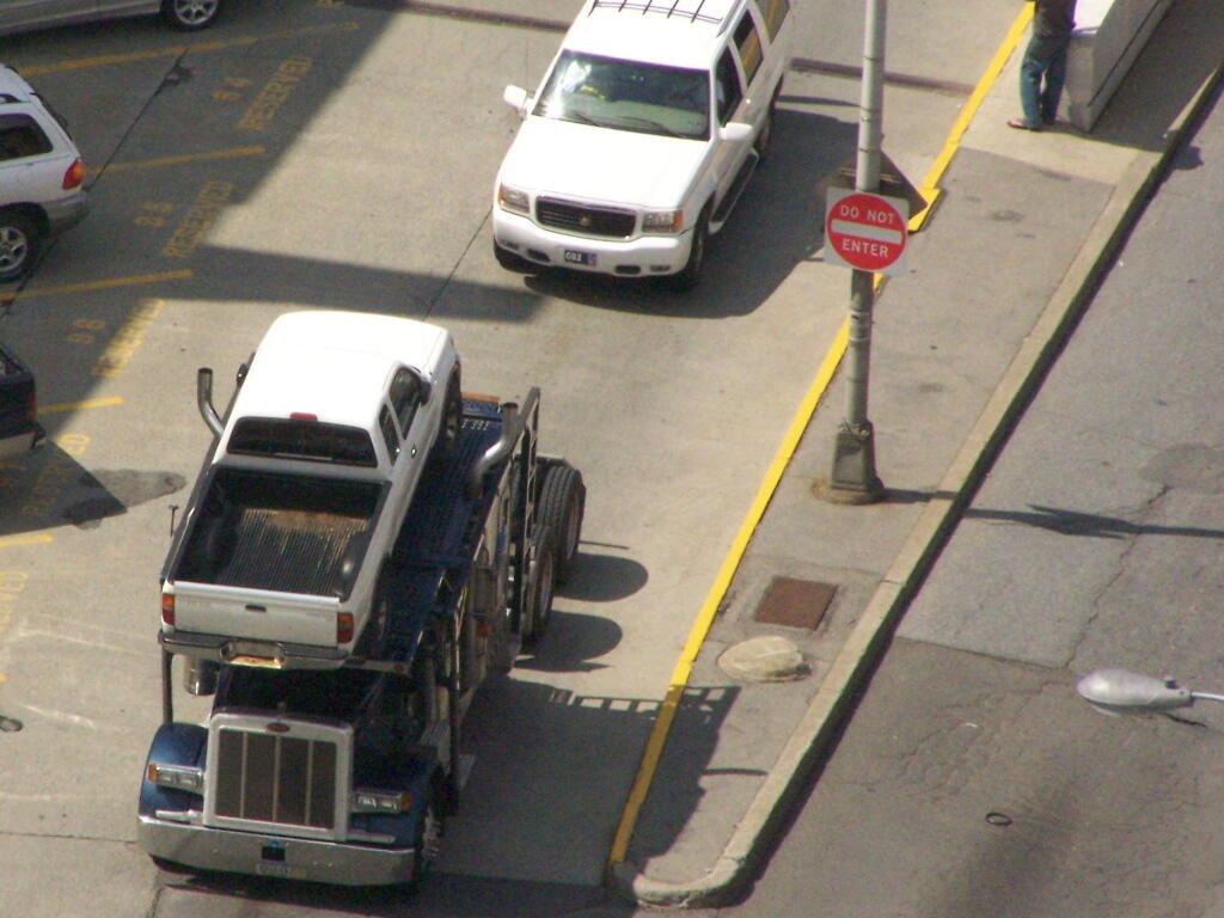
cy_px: 459
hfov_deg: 5.4
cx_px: 612
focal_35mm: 367
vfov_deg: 4.1
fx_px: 12977
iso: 400
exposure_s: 1/640
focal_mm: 60.8
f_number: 7.1
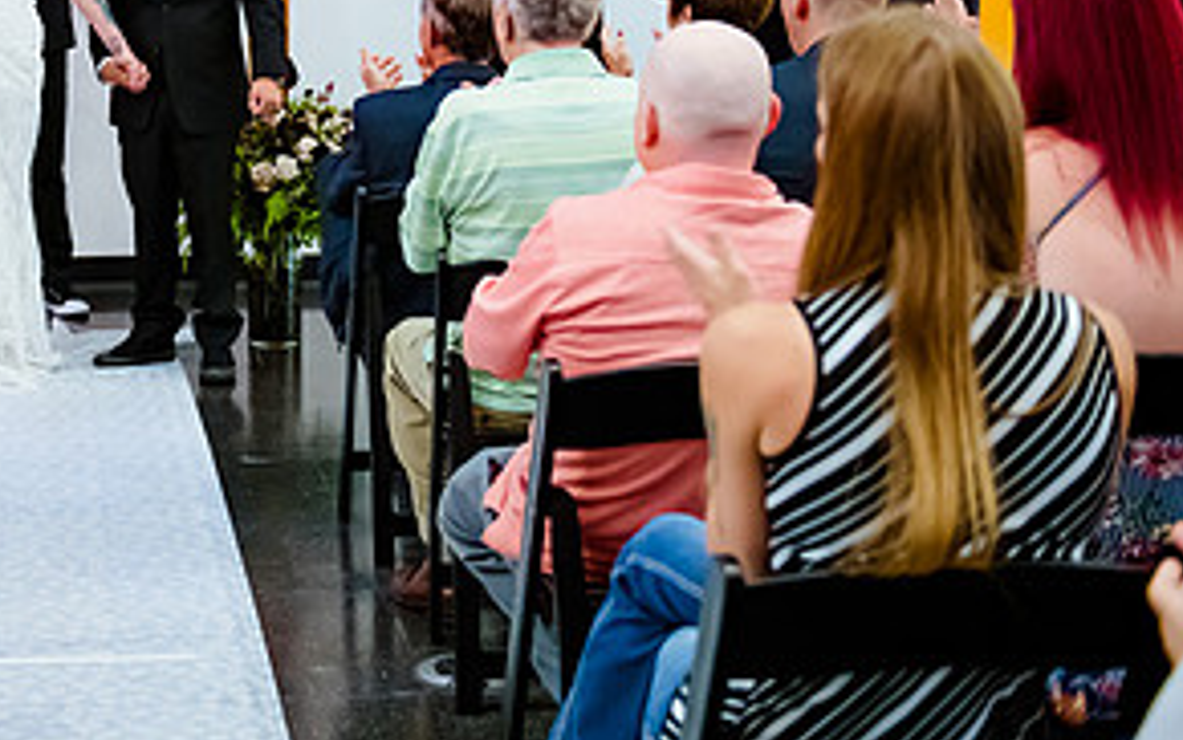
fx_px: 2419
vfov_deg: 17.2
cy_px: 108
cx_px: 156
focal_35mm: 75
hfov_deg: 26.7
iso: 4000
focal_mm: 36
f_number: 2.8
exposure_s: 1/125
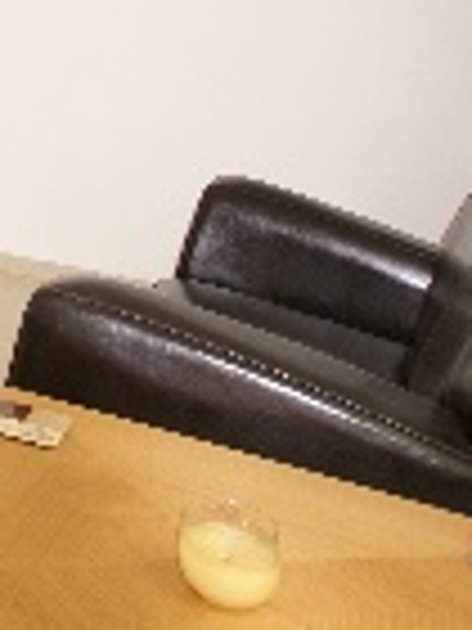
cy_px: -29
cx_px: -265
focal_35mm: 57
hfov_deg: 21.1
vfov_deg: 30.9
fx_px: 1031
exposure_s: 1/60
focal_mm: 11
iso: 200
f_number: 5.6
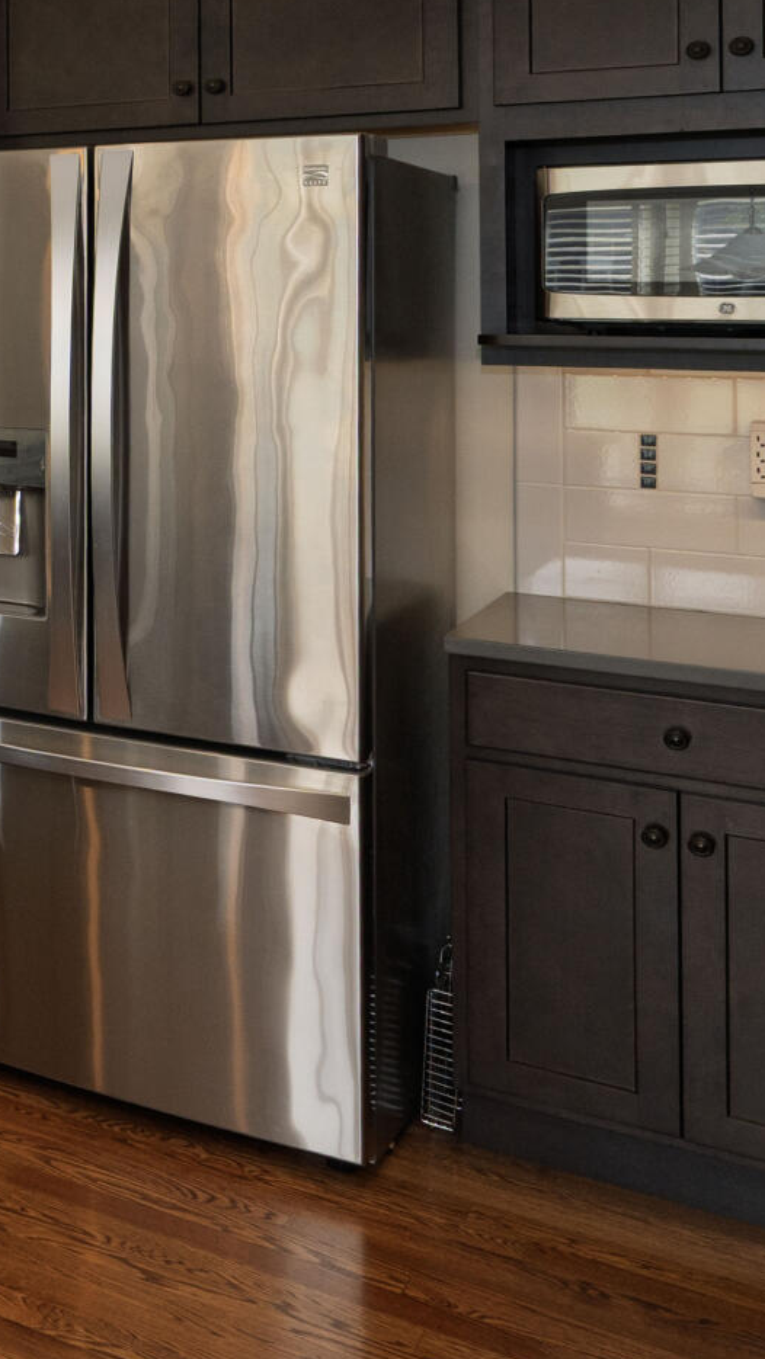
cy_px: 186
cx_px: -862
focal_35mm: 47
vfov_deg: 41.0
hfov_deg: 16.9
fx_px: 1695
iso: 400
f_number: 8
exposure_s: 1/60
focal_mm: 14
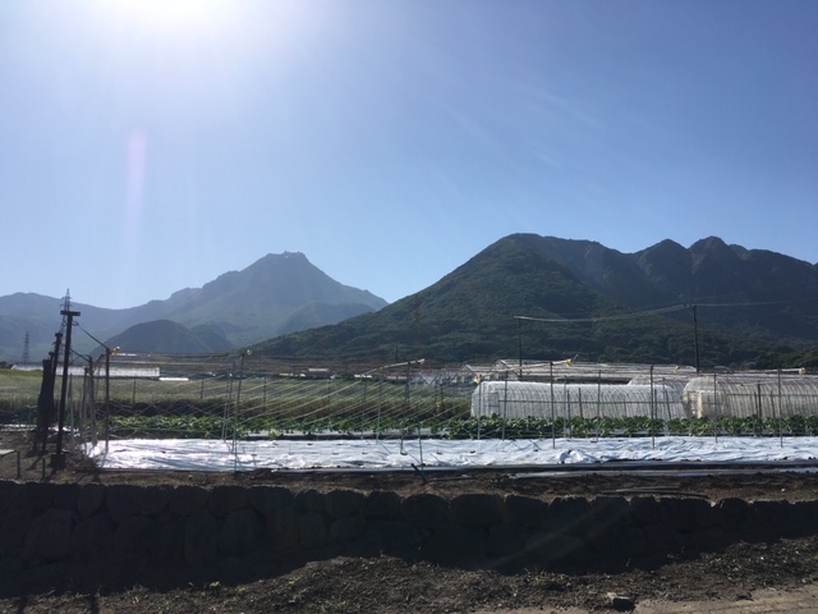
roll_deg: -1.1
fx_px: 685
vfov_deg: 48.2
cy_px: 307
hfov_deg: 61.7
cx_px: 409
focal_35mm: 29
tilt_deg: +9.0
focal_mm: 4.15
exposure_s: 1/3205
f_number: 2.2
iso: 25
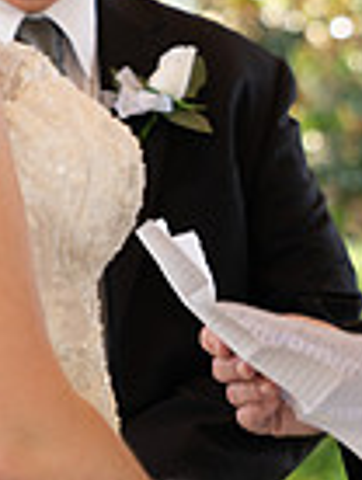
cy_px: 43
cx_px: 533
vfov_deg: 7.0
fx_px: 3920
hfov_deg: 5.2
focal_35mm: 282
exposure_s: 1/100
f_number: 3.2
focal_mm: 70
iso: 100
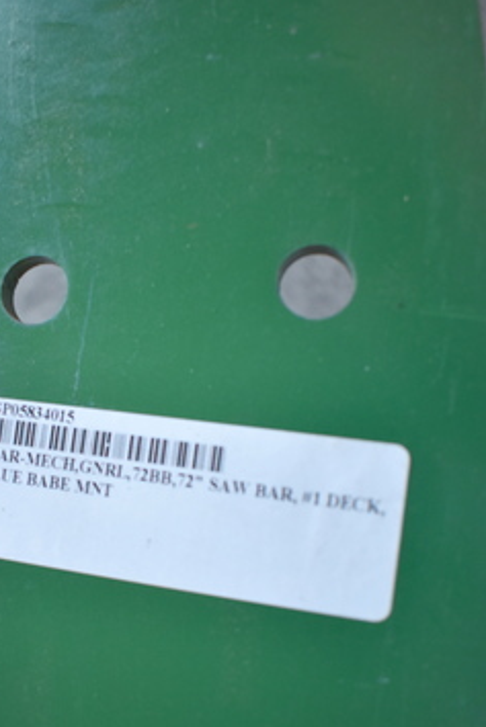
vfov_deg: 50.3
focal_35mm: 38
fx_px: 769
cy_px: 438
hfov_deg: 34.6
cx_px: 147
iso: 800
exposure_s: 1/200
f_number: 3.5
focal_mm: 18
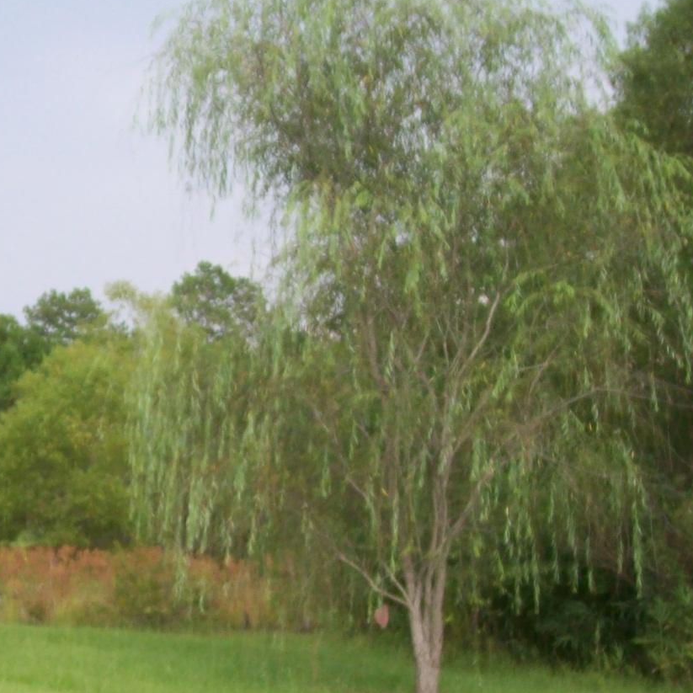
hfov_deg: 17.4
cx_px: 125
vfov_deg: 17.5
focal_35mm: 99
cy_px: 493
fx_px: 2242
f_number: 3
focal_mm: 7.6
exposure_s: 1/264
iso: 80
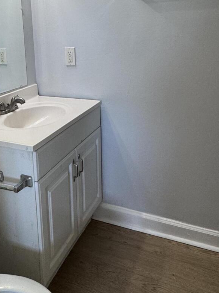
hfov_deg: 38.8
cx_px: 60
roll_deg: +3.5
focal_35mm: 36
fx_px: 304
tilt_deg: -12.5
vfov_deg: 50.2
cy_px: 92
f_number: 2.2
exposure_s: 1/120
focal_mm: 2.22
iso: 160
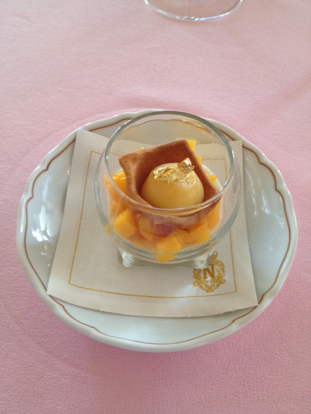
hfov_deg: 40.7
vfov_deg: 52.6
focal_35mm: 35
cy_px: 207
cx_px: 156
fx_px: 419
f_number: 2.4
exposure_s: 1/20
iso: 125
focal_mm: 4.28
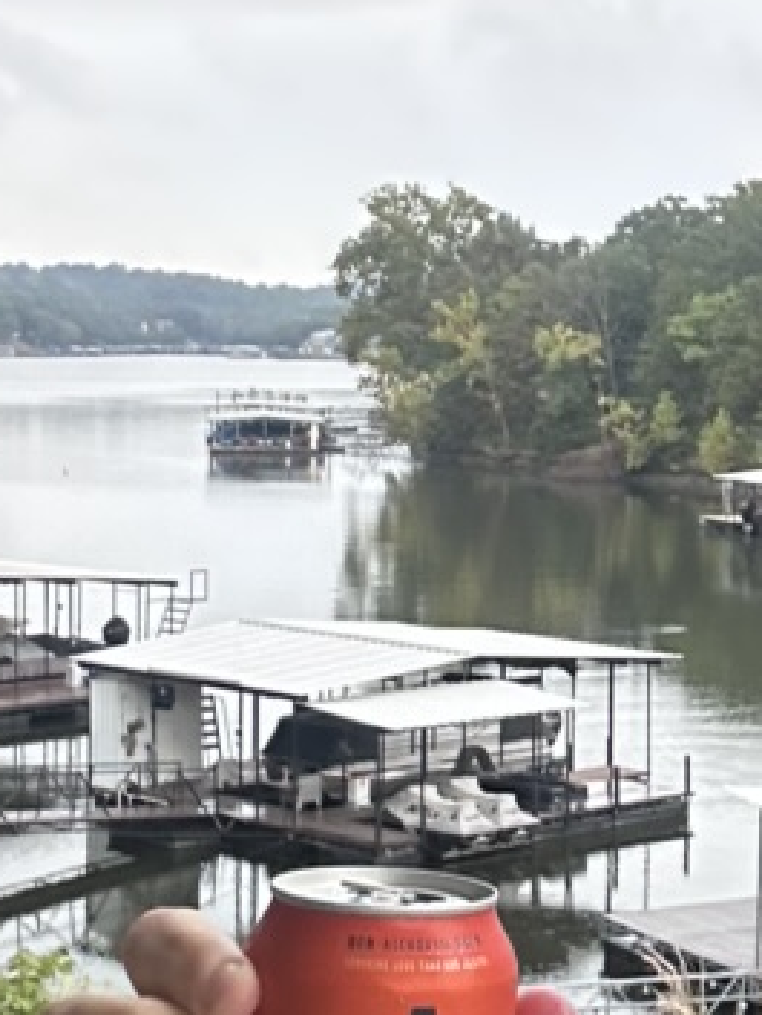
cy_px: 434
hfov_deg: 16.9
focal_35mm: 87
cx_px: 555
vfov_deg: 22.5
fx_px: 2552
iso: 80
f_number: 1.9
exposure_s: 1/63
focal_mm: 2.69
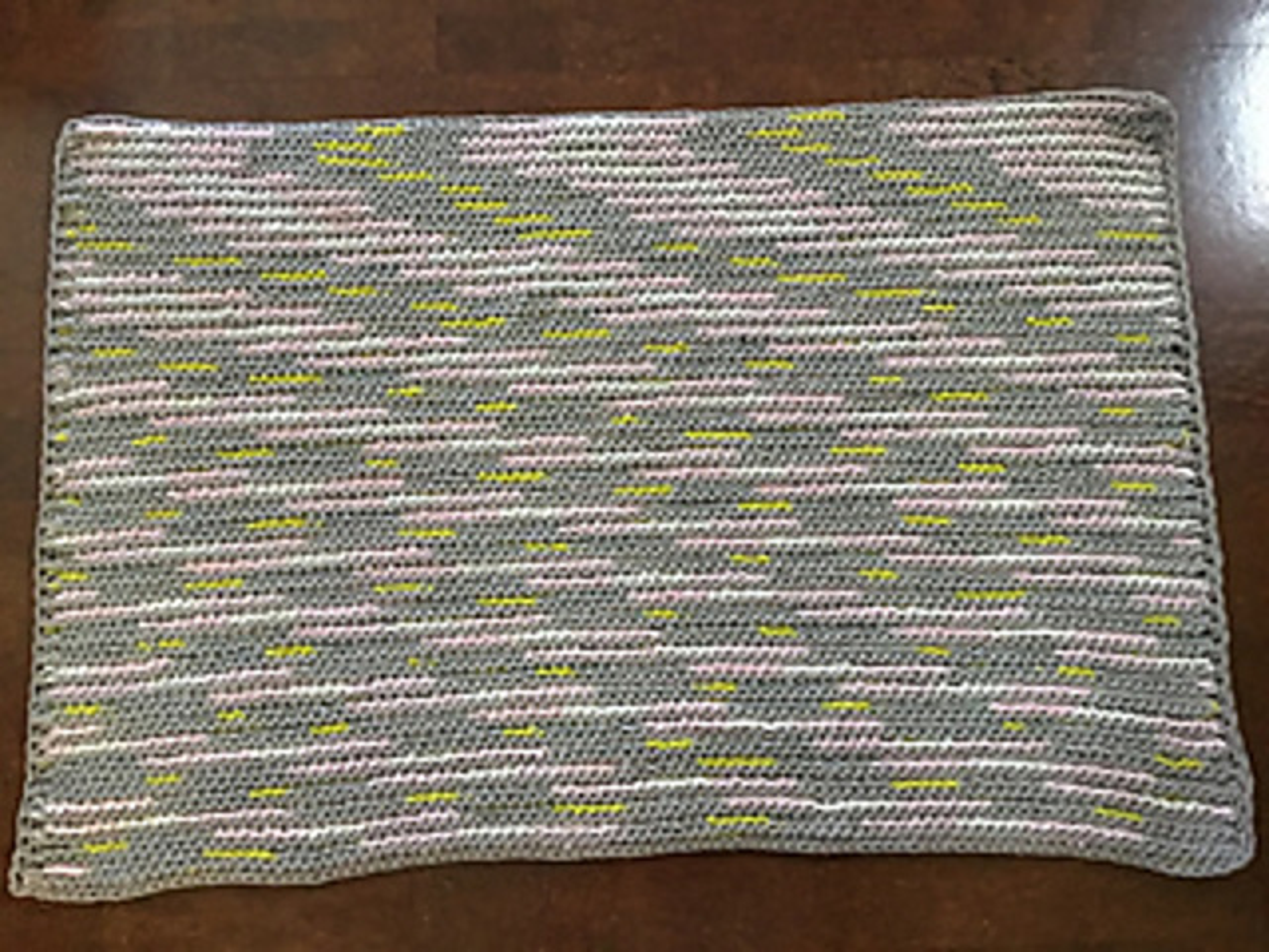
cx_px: 634
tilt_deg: -78.3
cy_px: 476
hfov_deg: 58.4
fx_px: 1136
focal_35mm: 31
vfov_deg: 45.4
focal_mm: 3.3
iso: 250
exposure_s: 1/15
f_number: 2.4
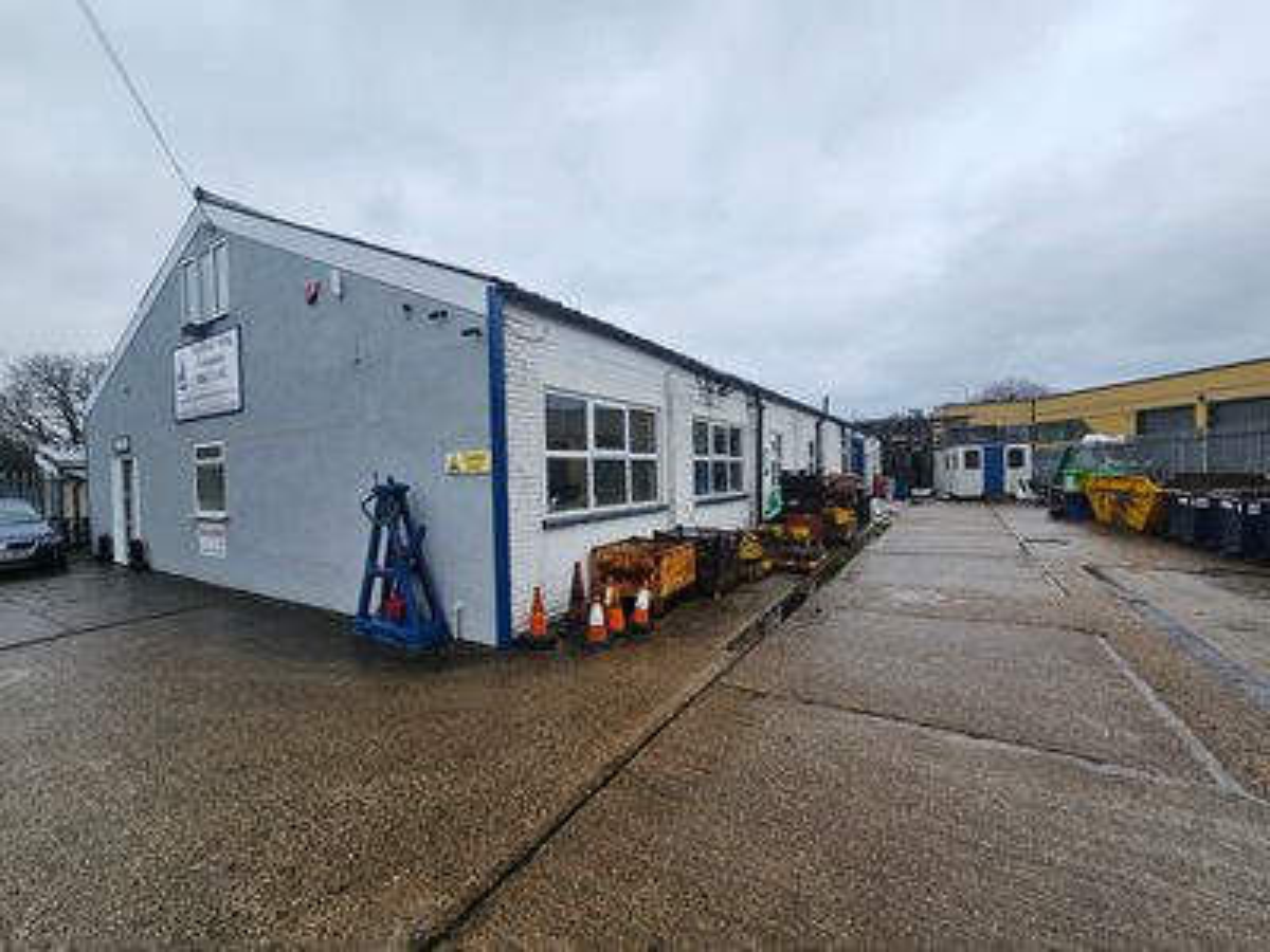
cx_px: 635
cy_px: 476
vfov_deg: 89.9
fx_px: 477
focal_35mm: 13
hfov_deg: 106.2
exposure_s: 1/318
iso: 50
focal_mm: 2.2
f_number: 2.2
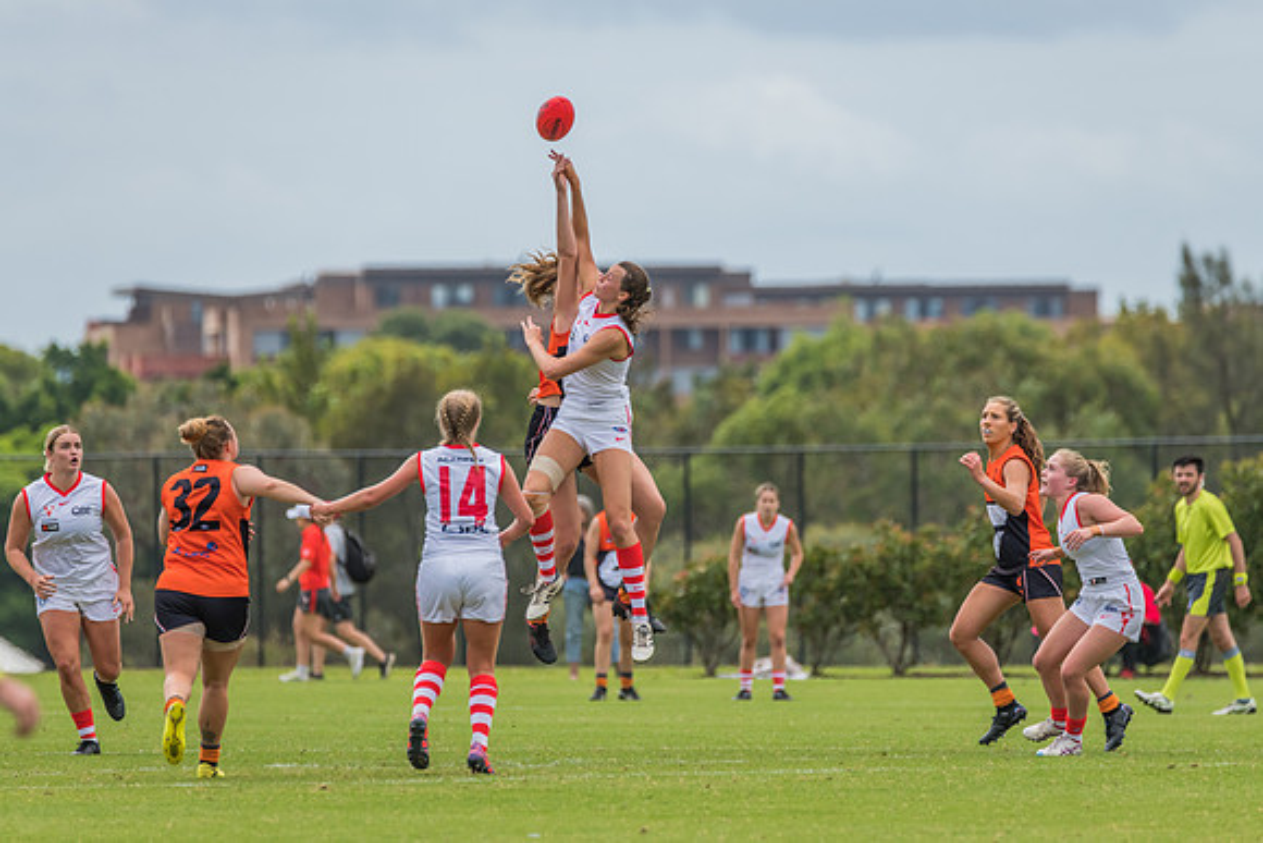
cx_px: 648
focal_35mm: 482
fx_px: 16903
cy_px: 422
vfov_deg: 2.9
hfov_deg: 4.3
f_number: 9
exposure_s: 1/1600
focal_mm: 460
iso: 800
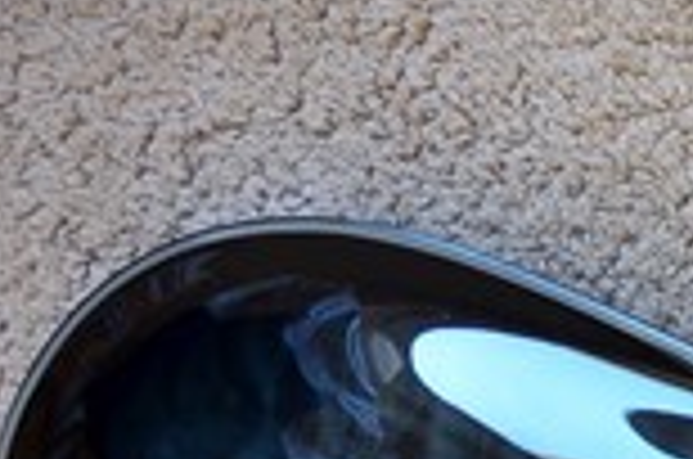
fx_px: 2785
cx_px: 1638
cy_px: 778
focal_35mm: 145
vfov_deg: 9.1
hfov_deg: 11.7
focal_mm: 18.5
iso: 320
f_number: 2.8
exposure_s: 1/30
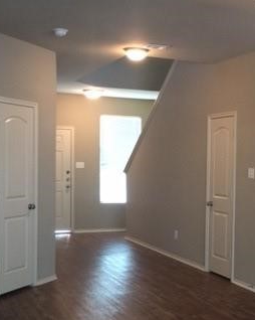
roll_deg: -0.7
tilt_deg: -2.3
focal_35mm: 57
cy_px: 201
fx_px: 538
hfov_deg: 26.5
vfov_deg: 32.9
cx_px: 165
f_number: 2.2
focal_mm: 4.15
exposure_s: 1/15
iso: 80
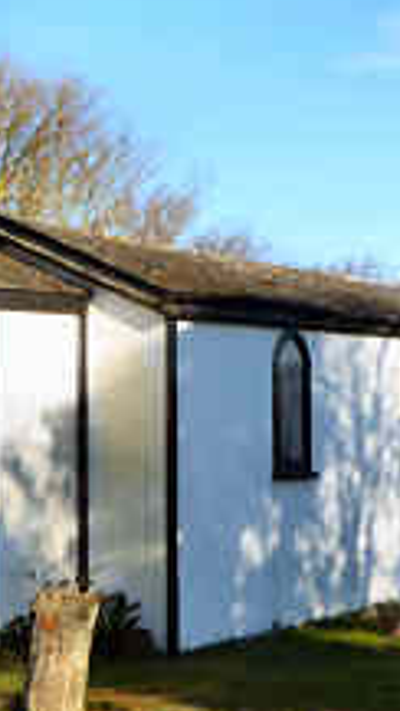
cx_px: 272
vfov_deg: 34.8
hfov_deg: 20.0
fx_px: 1132
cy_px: 406
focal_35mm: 60
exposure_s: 1/640
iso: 160
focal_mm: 5.8
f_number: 3.6
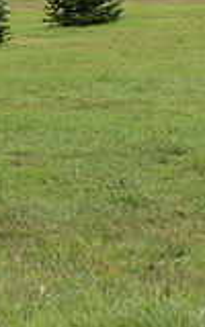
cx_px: 441
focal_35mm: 278
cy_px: -62
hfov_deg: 4.6
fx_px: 2485
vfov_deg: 7.5
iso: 560
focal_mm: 75
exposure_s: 1/1250
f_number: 5.6
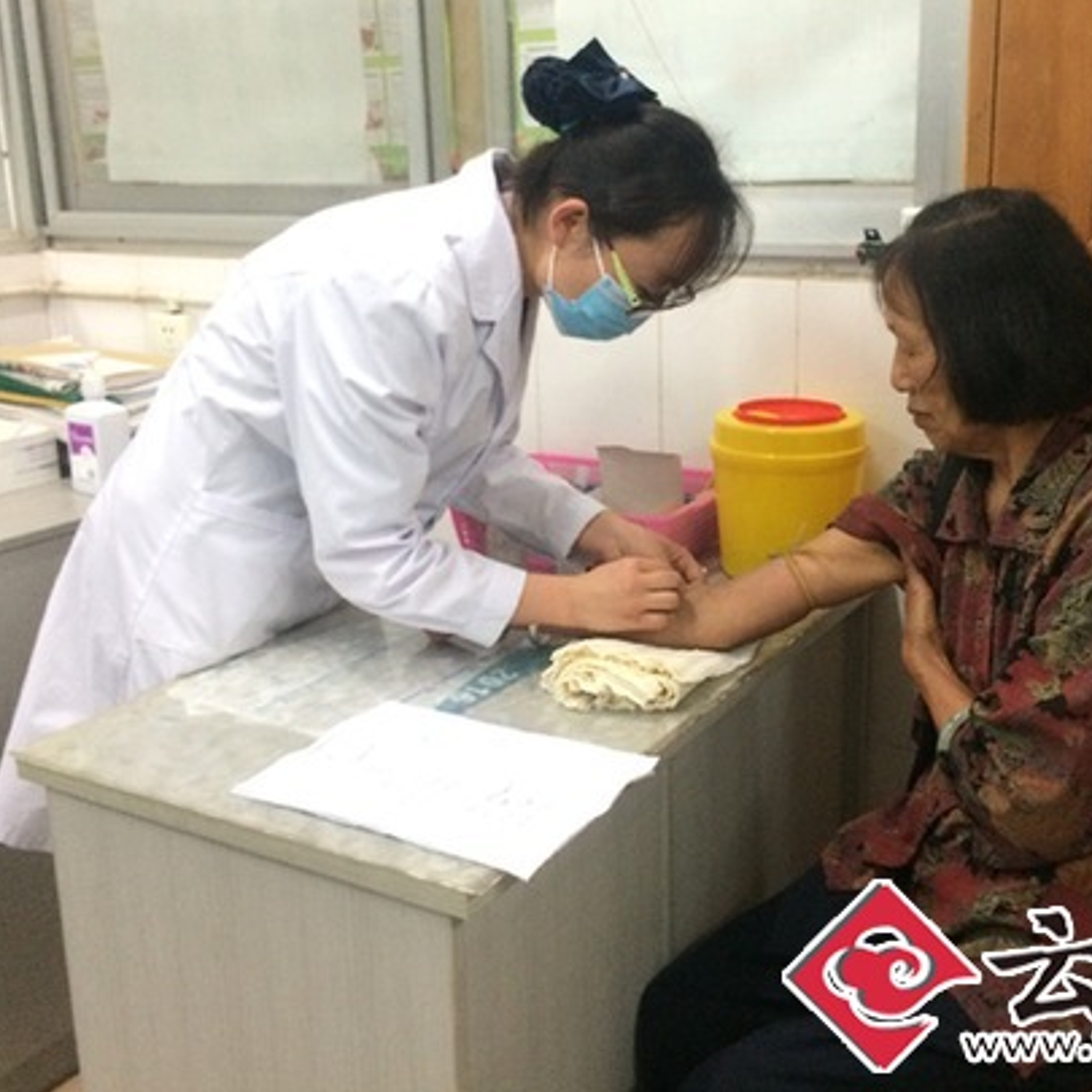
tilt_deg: -13.6
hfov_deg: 43.7
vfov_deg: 43.8
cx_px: 624
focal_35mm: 38
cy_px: 492
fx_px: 1356
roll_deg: +1.2
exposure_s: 1/25
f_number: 2.2
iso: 250
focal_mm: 4.15
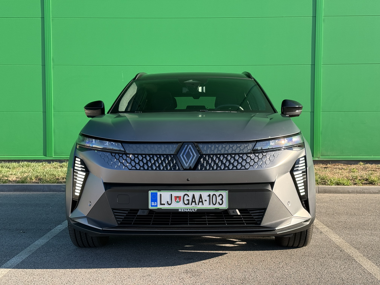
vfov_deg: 30.3
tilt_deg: -2.7
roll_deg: +0.3
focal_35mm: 48
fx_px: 527
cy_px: 142
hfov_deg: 39.7
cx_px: 190
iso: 64
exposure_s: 1/572
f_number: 1.78
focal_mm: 6.76
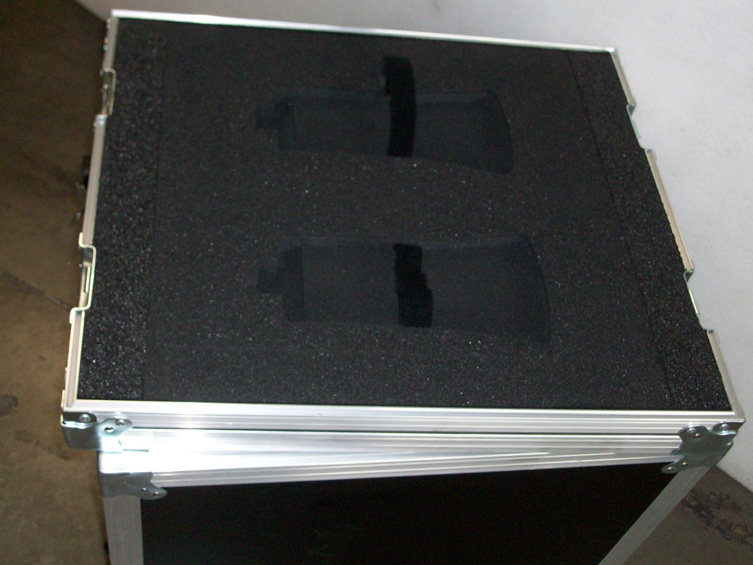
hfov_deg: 44.8
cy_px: 282
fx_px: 914
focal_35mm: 42
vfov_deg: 34.3
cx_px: 376
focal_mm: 7.1
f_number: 3.2
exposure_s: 1/65.1
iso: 160
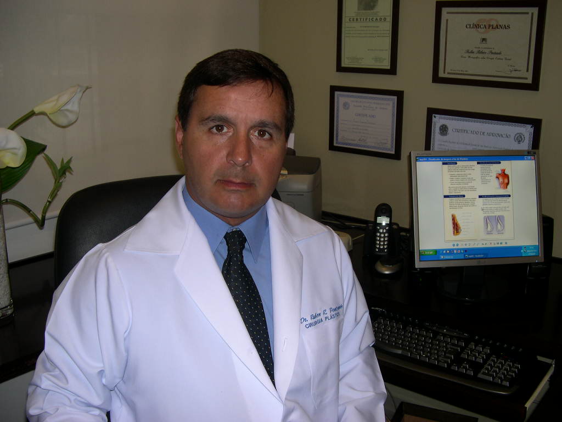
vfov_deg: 37.7
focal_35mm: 38
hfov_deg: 49.0
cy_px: 211
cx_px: 281
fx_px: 617
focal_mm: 8
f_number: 2.8
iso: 100
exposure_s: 1/60
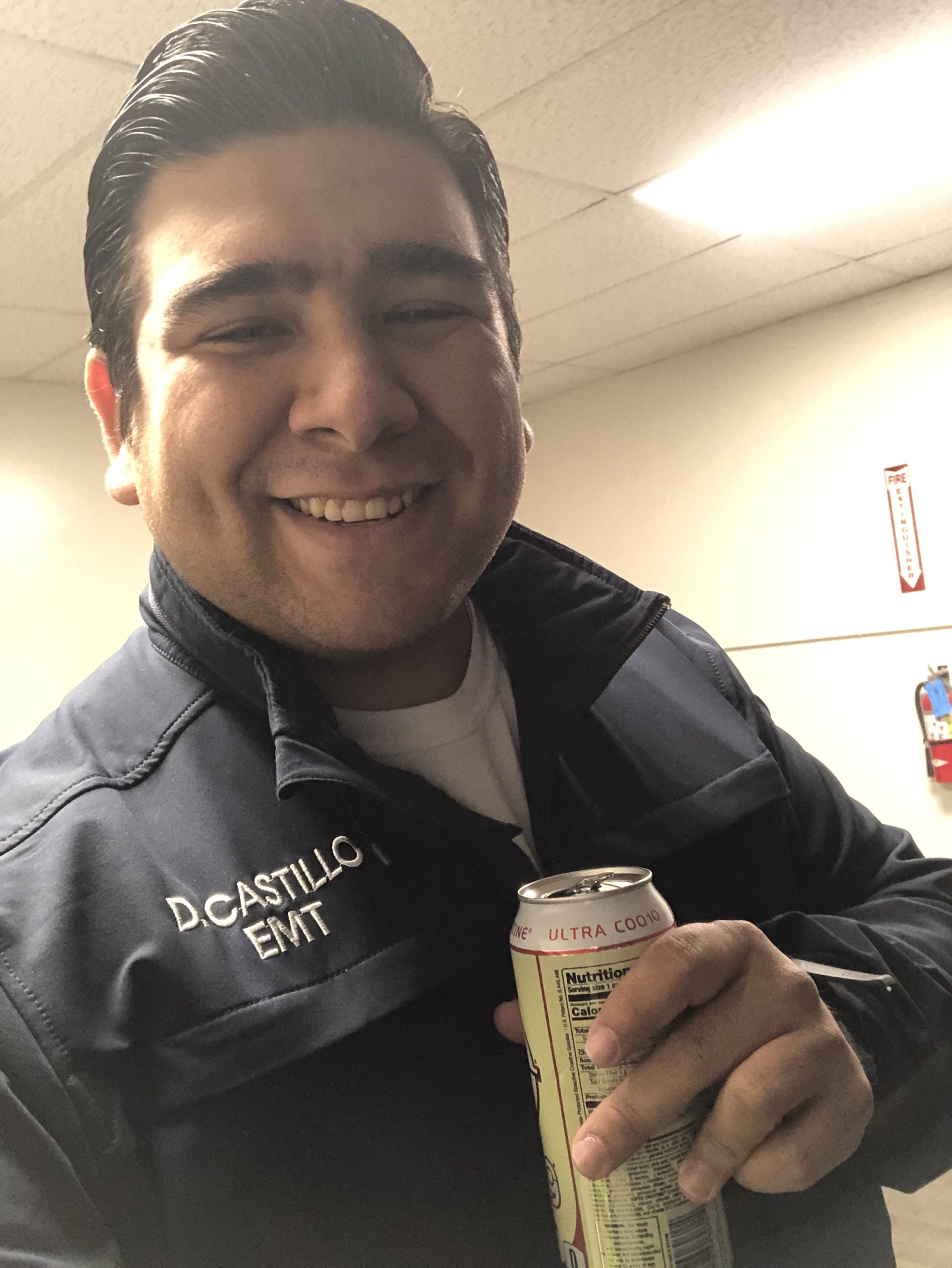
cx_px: 476
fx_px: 1172
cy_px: 634
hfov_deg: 44.2
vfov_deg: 56.8
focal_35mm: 32
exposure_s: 1/15
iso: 160
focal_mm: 2.87
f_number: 2.2
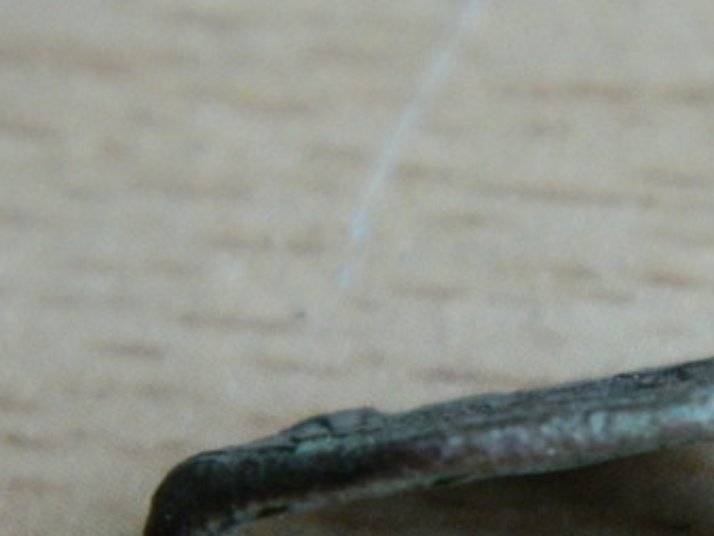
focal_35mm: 325
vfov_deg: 4.6
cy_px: 447
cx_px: 552
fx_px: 6708
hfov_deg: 6.1
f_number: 4.5
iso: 400
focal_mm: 18.6
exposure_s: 1/80
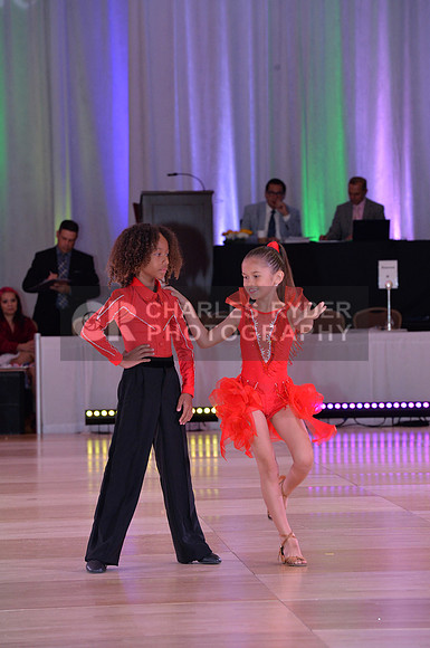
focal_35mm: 175
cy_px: 324
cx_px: 215
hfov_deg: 7.8
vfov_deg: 11.8
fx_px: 3145
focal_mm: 175
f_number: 6.3
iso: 2000
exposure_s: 1/250
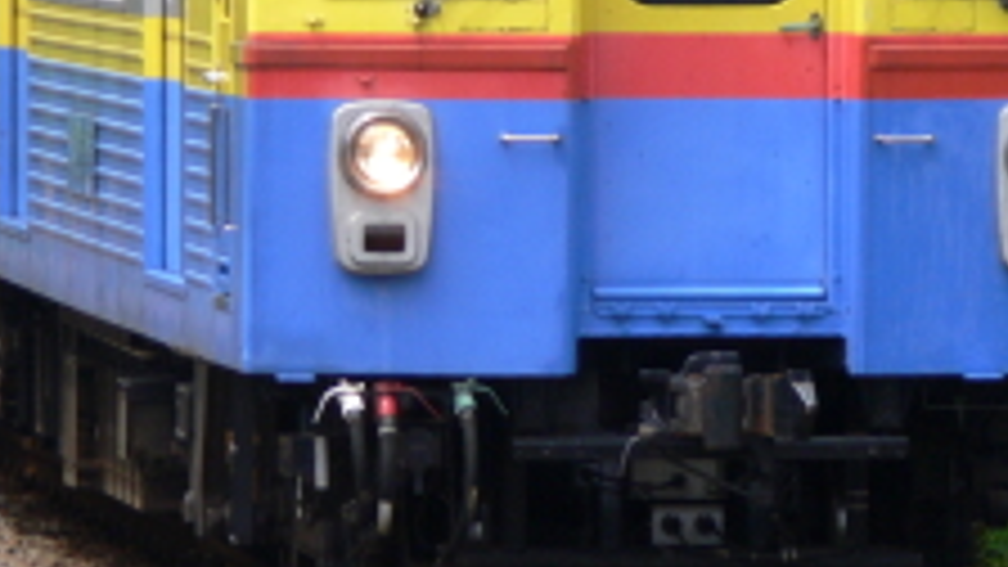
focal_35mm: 515
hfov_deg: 4.2
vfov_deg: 2.4
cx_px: 405
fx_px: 13765
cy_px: -99
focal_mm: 46.6
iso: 100
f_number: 4.5
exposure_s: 1/640
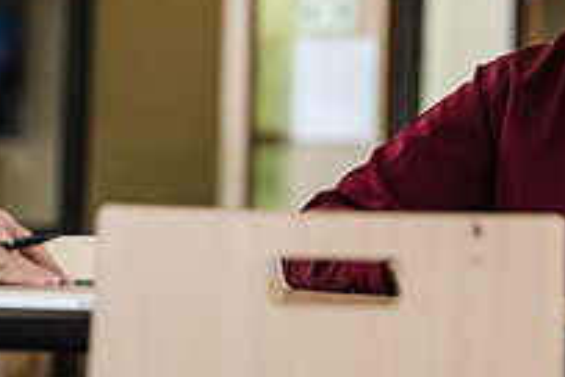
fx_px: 4912
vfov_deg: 4.4
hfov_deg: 6.6
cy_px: 32
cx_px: 537
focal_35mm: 313
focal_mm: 110
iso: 640
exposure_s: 1/200
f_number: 3.2
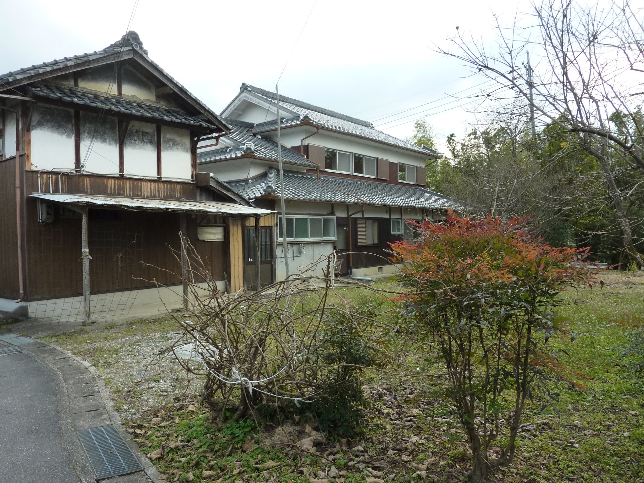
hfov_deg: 69.4
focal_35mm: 25
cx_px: 322
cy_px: 242
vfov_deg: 54.9
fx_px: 465
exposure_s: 1/160
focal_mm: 4.1
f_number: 4
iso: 125
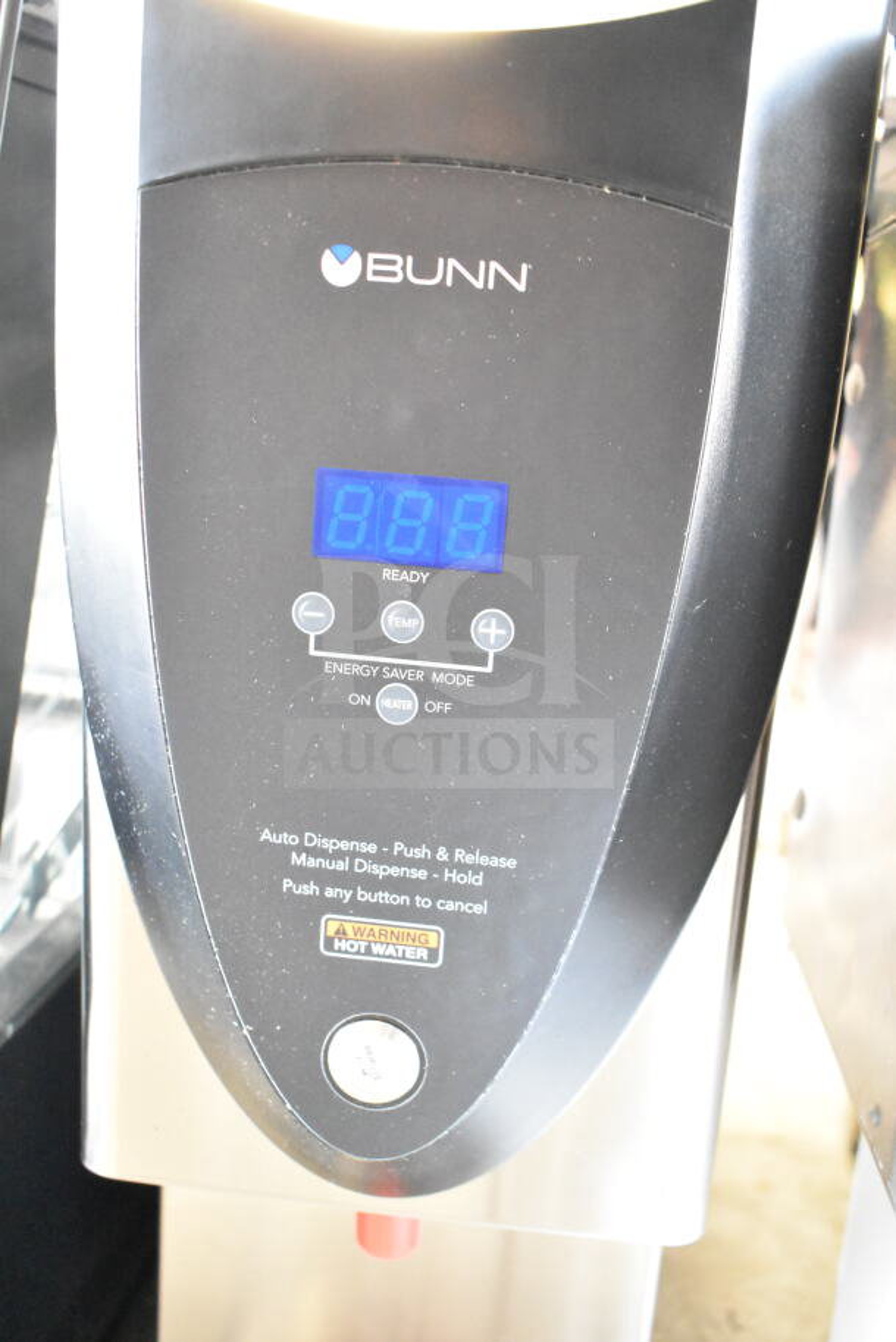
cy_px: 671
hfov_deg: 36.9
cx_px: 448
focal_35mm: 36
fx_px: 1343
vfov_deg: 53.1
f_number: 4
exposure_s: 1/40
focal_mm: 24
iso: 11400
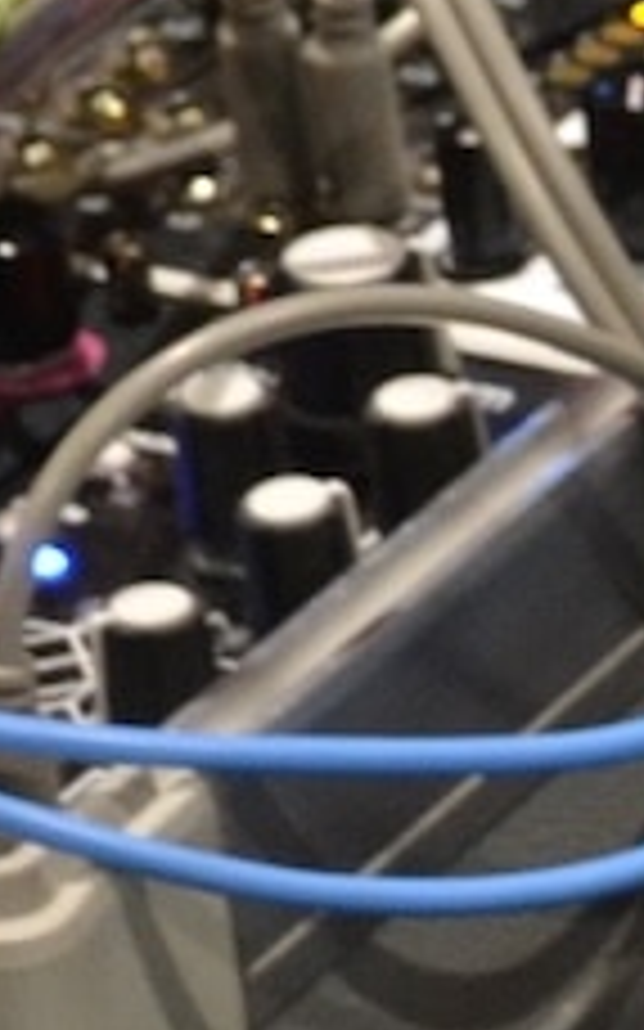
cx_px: 3220
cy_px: 1678
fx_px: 12364
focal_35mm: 440
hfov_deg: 2.8
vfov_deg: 4.7
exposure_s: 1/15
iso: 1250
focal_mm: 44
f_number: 5.3
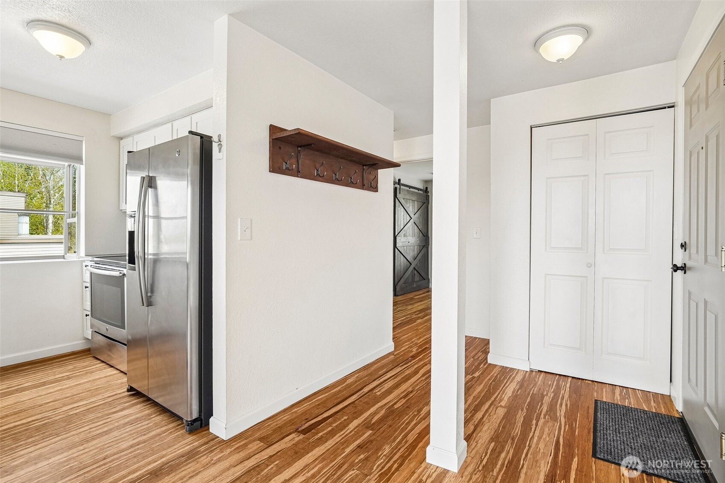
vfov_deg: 73.7
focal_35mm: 16
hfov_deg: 96.7
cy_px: 242
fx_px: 322
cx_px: 362
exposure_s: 1/50
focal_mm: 16
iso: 1600
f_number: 8
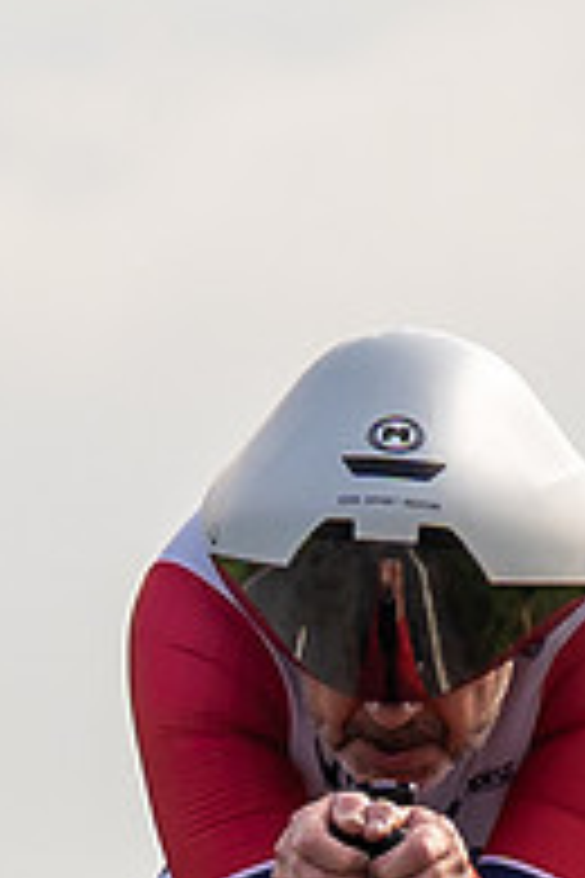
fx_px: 50038
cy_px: 1497
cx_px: -47
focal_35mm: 2053
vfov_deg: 1.0
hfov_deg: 0.7
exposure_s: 1/1000
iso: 160
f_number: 4
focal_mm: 175
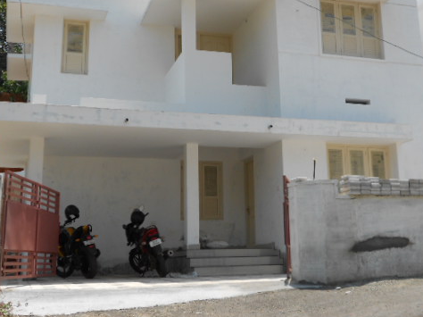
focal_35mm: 50
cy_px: 113
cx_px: 221
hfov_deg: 38.2
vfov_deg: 28.9
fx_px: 611
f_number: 3.9
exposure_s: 1/640
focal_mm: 6.9
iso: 80
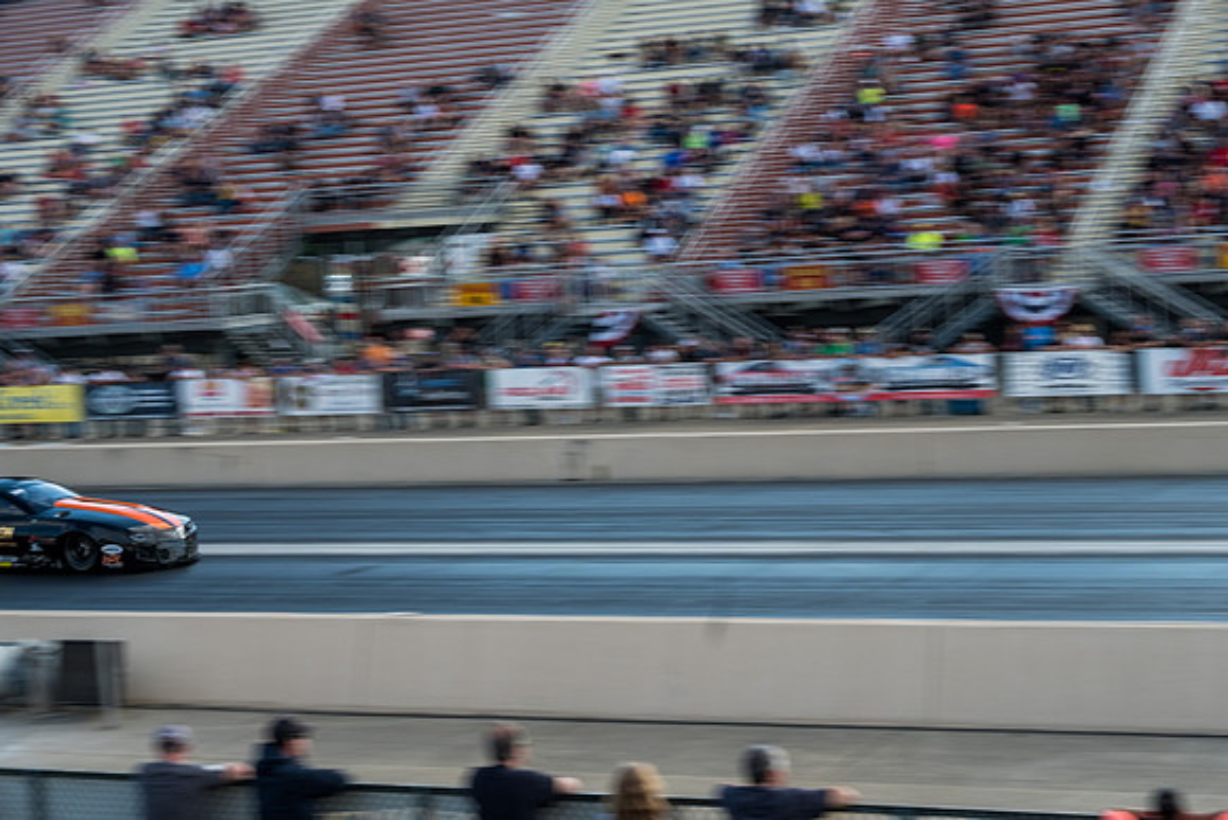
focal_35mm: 75
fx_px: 2559
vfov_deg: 18.2
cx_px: 614
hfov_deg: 27.0
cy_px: 410
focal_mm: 50
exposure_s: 1/200
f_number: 9
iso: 400
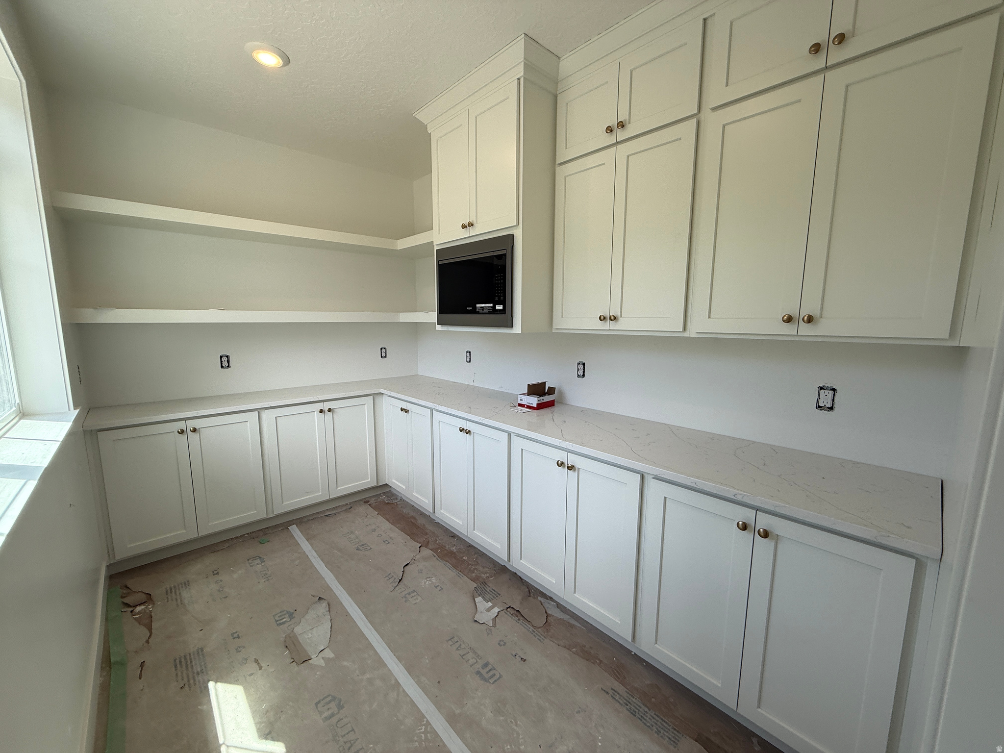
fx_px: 406
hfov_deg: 102.1
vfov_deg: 85.7
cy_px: 376
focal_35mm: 14
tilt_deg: -9.1
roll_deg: +0.4
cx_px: 502
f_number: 2.2
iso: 50
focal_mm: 2.22
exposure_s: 1/214
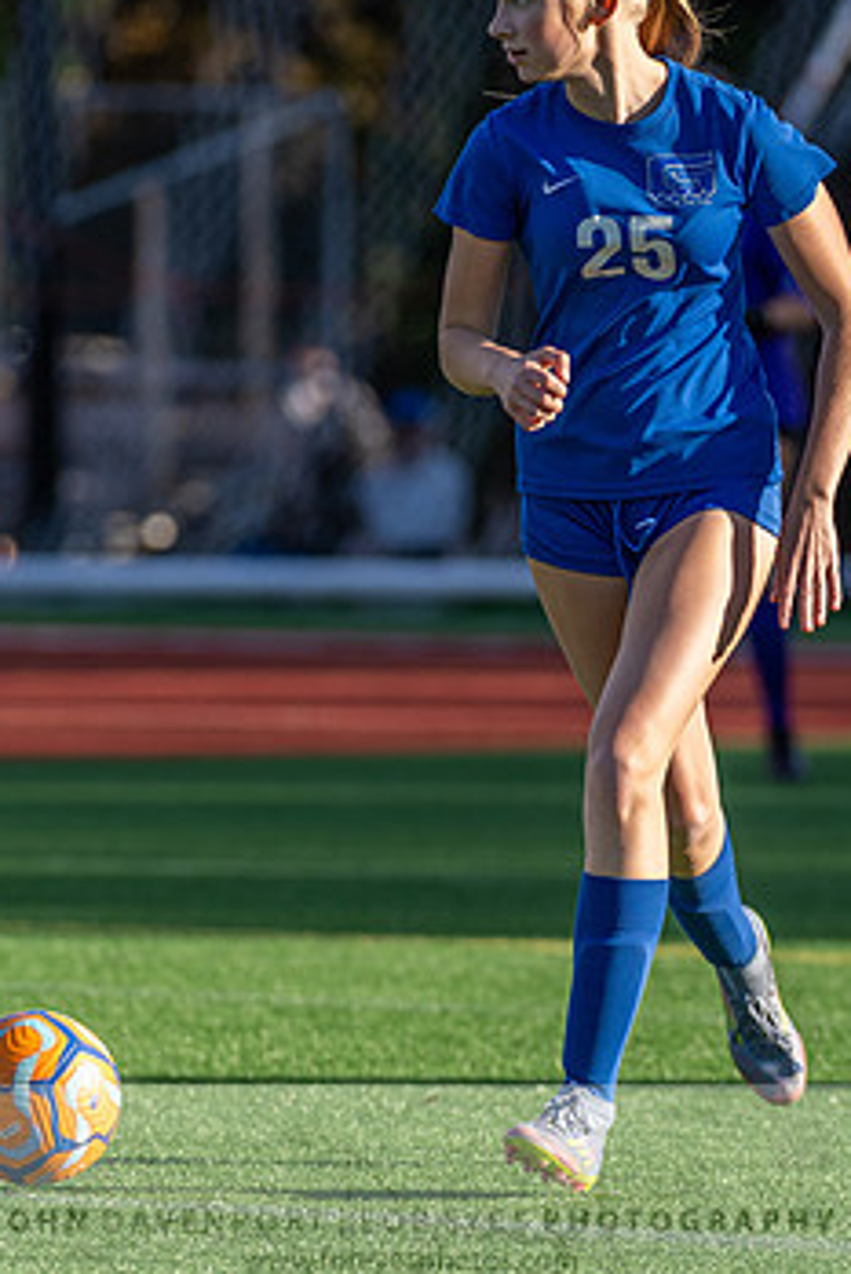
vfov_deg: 3.8
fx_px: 19021
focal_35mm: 537
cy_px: 523
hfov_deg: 2.6
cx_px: 622
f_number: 4
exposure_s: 1/1000
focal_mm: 270
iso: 360
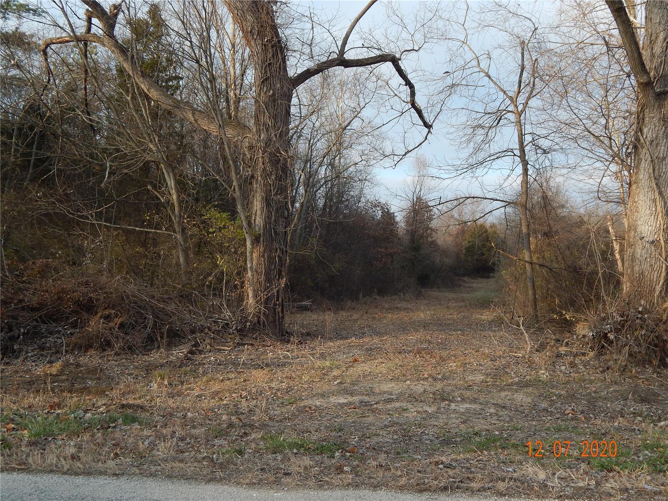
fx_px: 733
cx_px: 334
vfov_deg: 37.7
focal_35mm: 38
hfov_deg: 49.0
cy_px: 250
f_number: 3.4
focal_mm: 6.8
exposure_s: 1/400
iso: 125
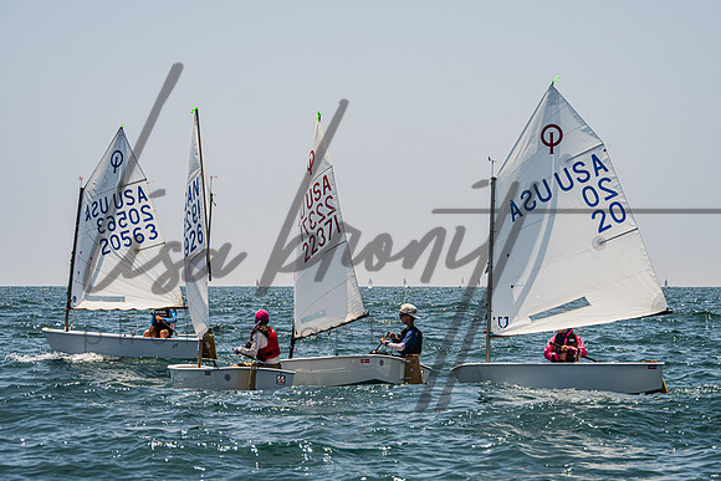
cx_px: 381
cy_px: 259
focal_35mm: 115
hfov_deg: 17.8
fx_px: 2306
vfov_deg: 11.9
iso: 250
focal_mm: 95
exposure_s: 1/1250
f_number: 6.3
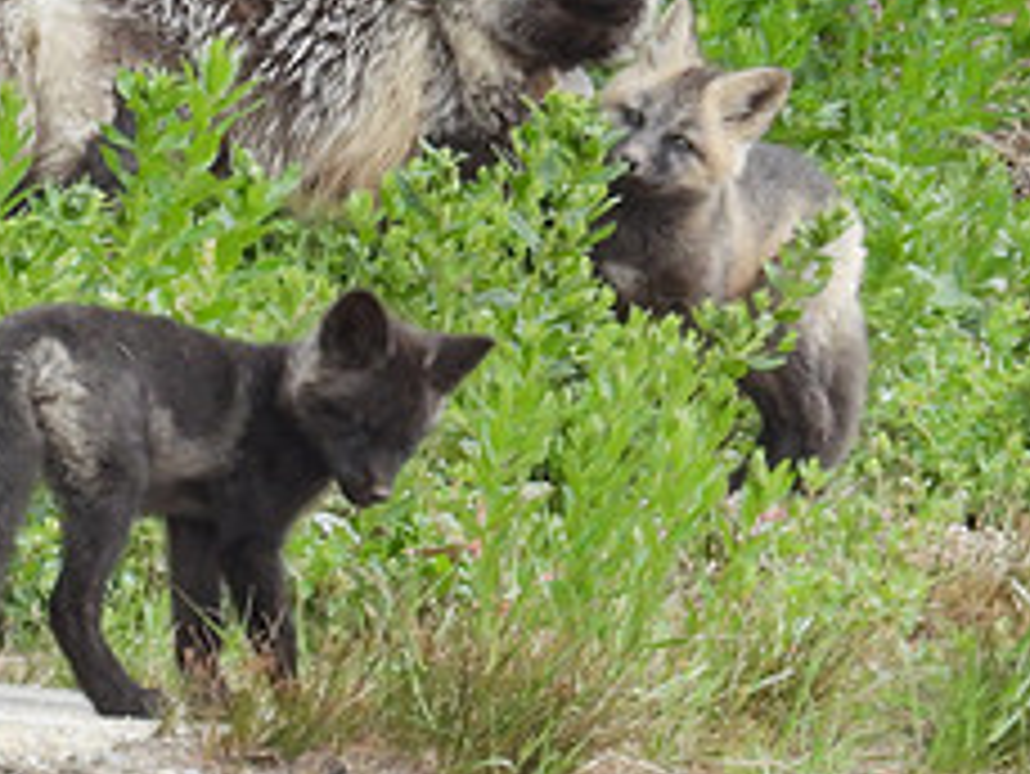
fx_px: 90294
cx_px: 589
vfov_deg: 0.5
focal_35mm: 3033
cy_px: 227
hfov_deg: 0.7
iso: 400
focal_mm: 214
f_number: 6.3
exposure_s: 1/320
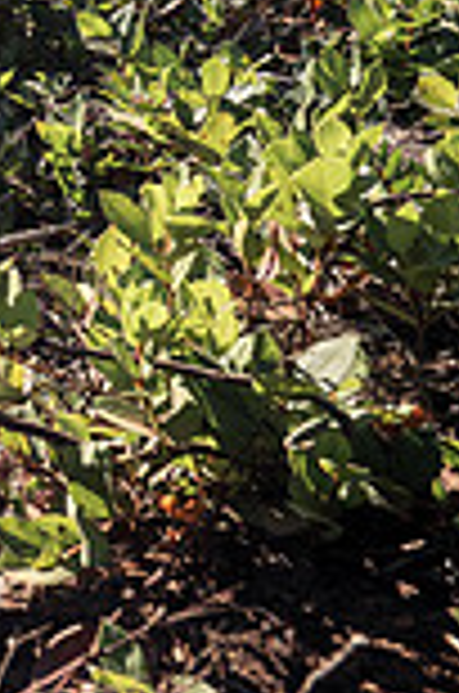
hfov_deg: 16.3
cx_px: -540
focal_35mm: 55
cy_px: 3
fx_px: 1057
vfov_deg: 33.3
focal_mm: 7
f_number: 4
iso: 320
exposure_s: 1/1000
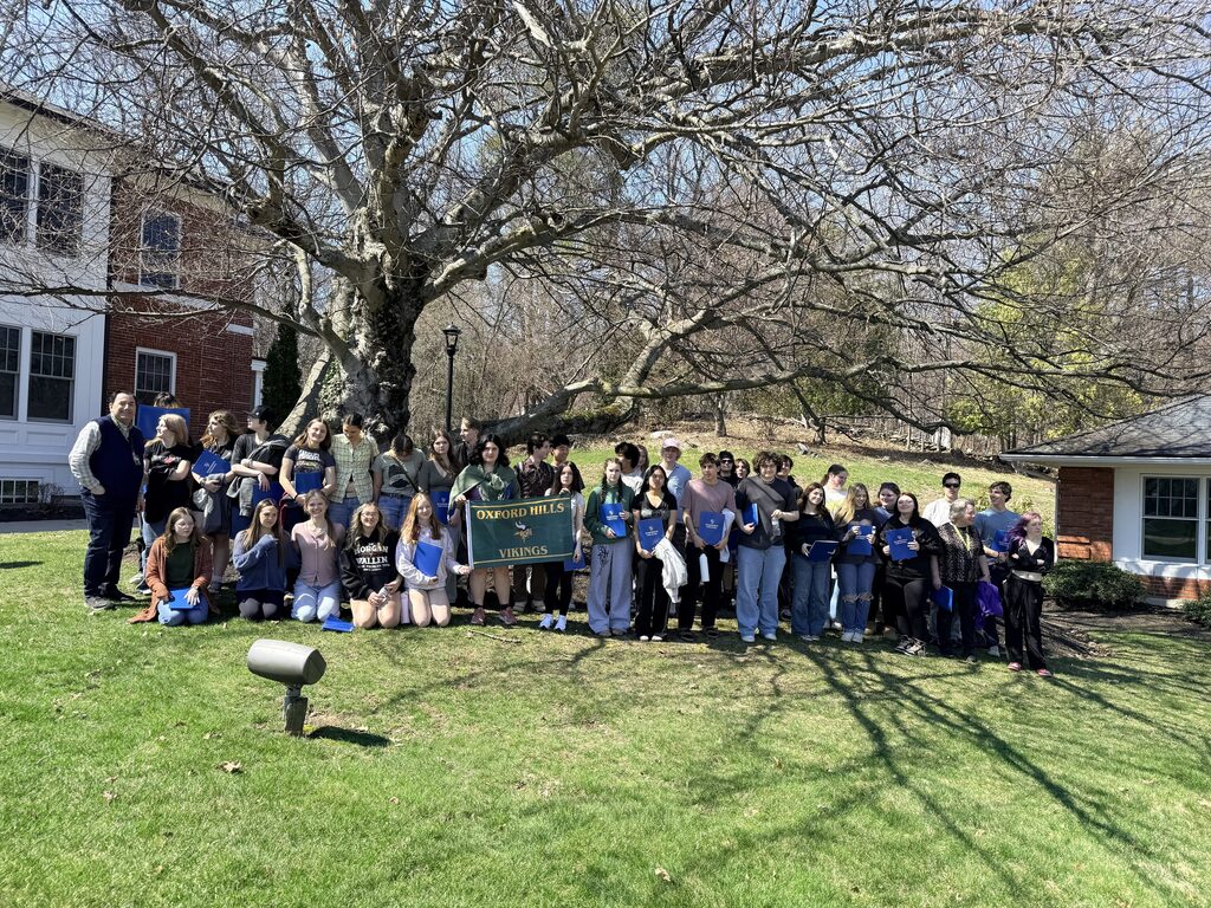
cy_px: 454
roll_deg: -1.6
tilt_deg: +3.2
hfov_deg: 71.6
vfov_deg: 56.8
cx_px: 606
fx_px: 840
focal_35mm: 24
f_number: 1.78
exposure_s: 1/1437
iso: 80
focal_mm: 6.76
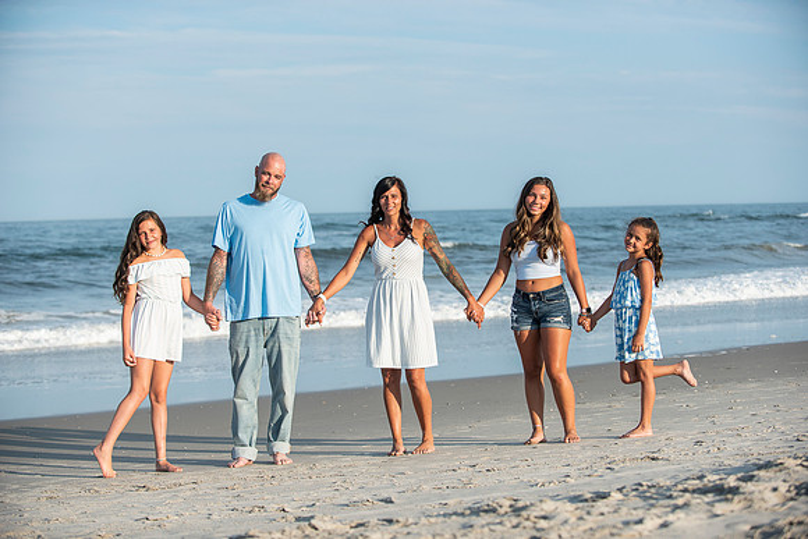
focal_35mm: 70
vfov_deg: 19.5
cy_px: 270
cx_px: 404
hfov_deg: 28.8
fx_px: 1571
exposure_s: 1/2500
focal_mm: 70
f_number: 3.5
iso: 250
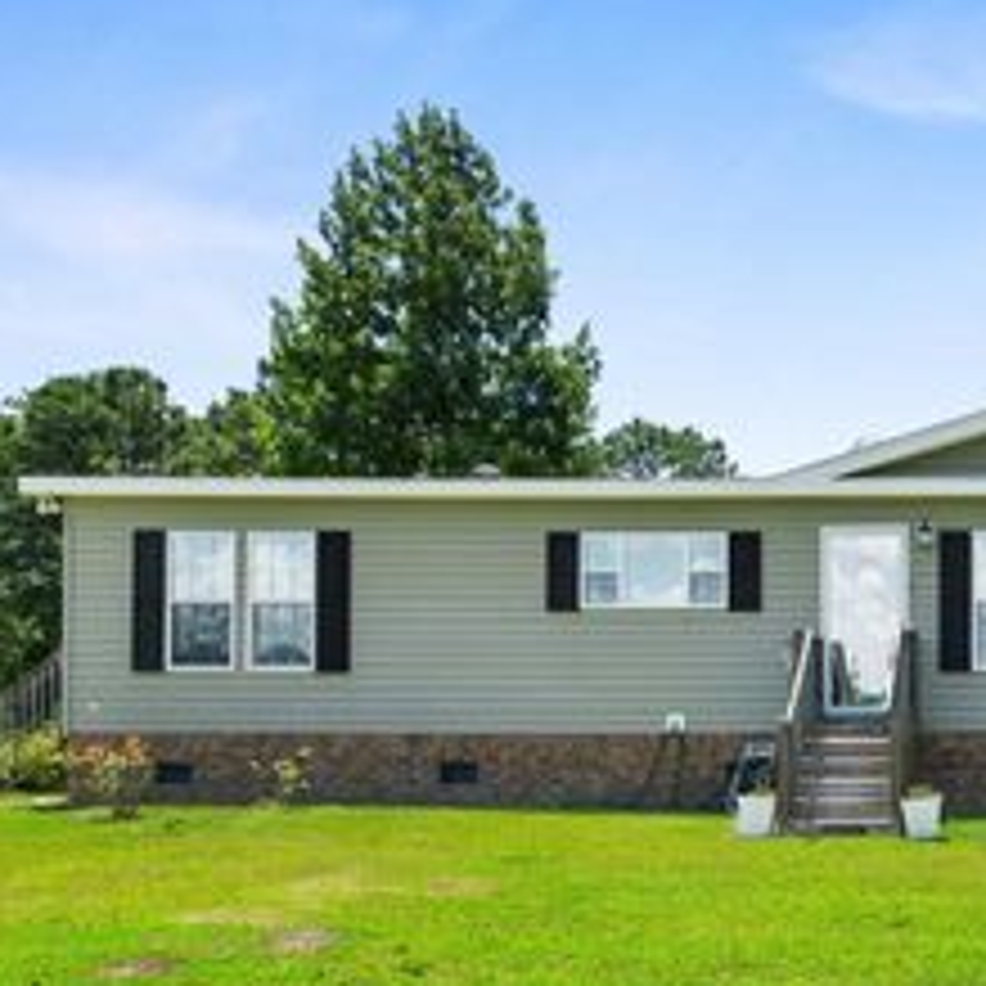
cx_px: 977
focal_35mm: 32
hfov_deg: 44.0
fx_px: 1030
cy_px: 664
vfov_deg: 50.2
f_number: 7.1
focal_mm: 11
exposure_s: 1/250
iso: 200
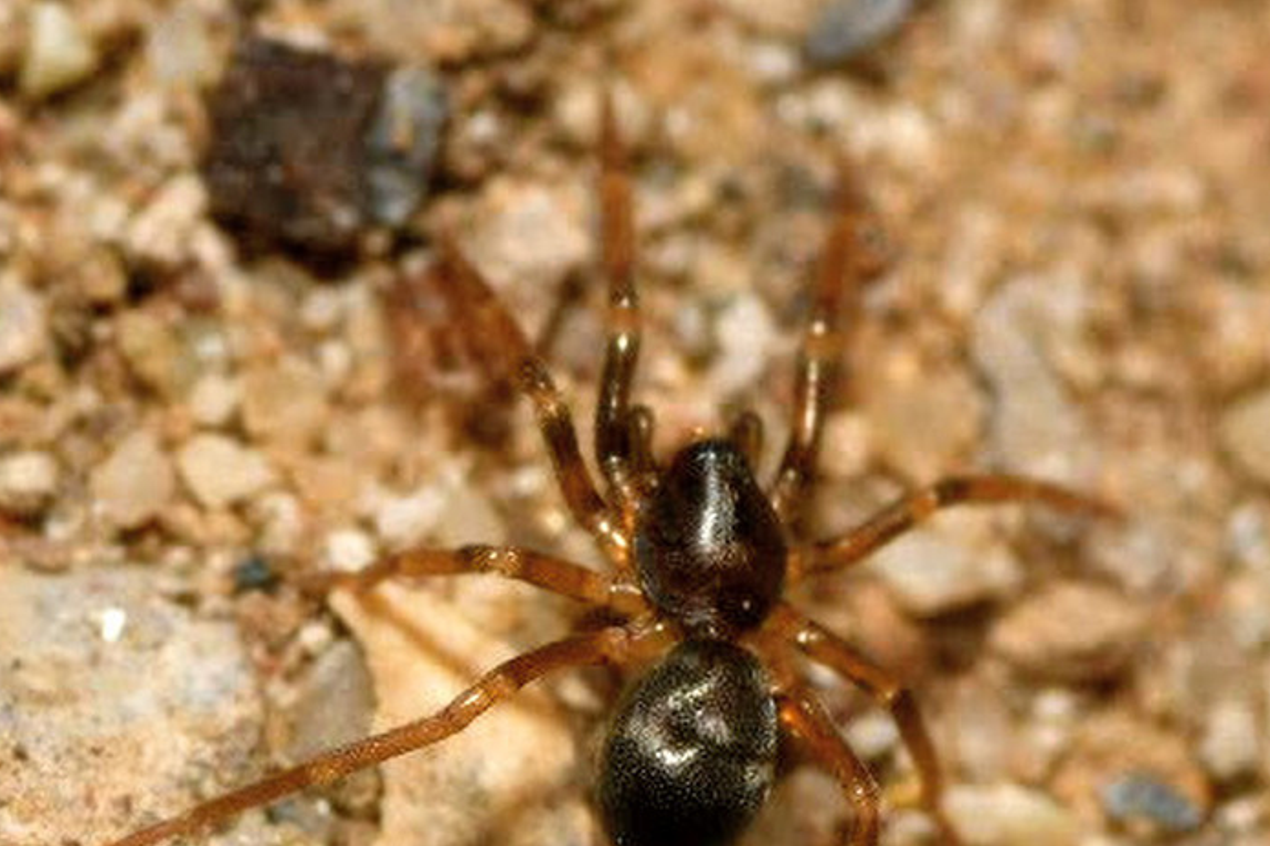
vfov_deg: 5.1
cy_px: 539
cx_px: 770
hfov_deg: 7.6
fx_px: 9588
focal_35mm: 272
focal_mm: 105
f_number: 22
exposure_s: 1/60
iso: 100
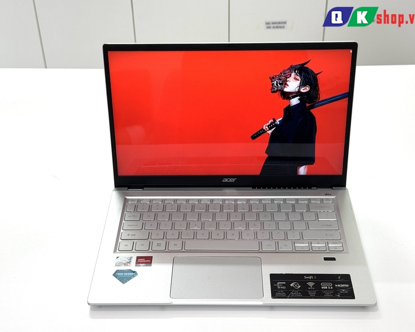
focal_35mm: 51
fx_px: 626
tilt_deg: -34.4
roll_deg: +2.2
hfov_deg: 36.7
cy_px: 167
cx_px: 215
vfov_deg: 29.7
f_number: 1.78
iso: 50
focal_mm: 6.76
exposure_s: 1/100
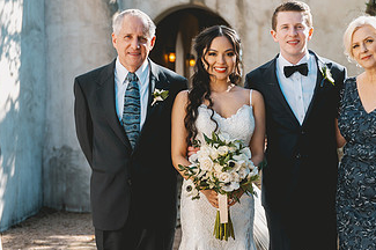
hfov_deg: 22.5
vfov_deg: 15.1
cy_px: 154
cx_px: 255
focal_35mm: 90
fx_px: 939
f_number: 2.8
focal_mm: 40
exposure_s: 1/800
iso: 80
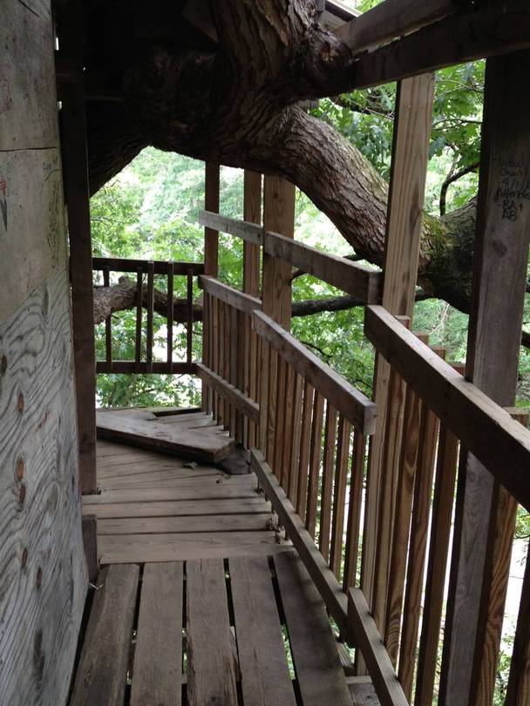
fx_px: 714
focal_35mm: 35
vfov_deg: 52.6
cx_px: 265
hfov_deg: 40.7
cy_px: 353
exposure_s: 1/24
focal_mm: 4.28
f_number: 2.4
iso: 64
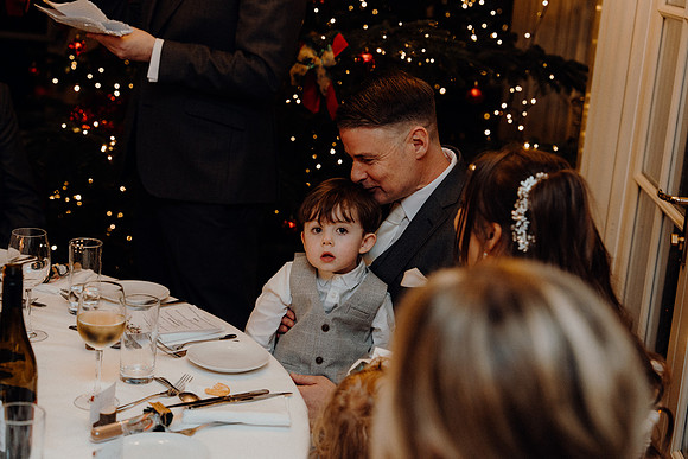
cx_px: 344
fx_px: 1204
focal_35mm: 63
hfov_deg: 31.9
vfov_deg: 21.6
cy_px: 230
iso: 2500
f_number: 3.5
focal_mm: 63
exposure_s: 1/160
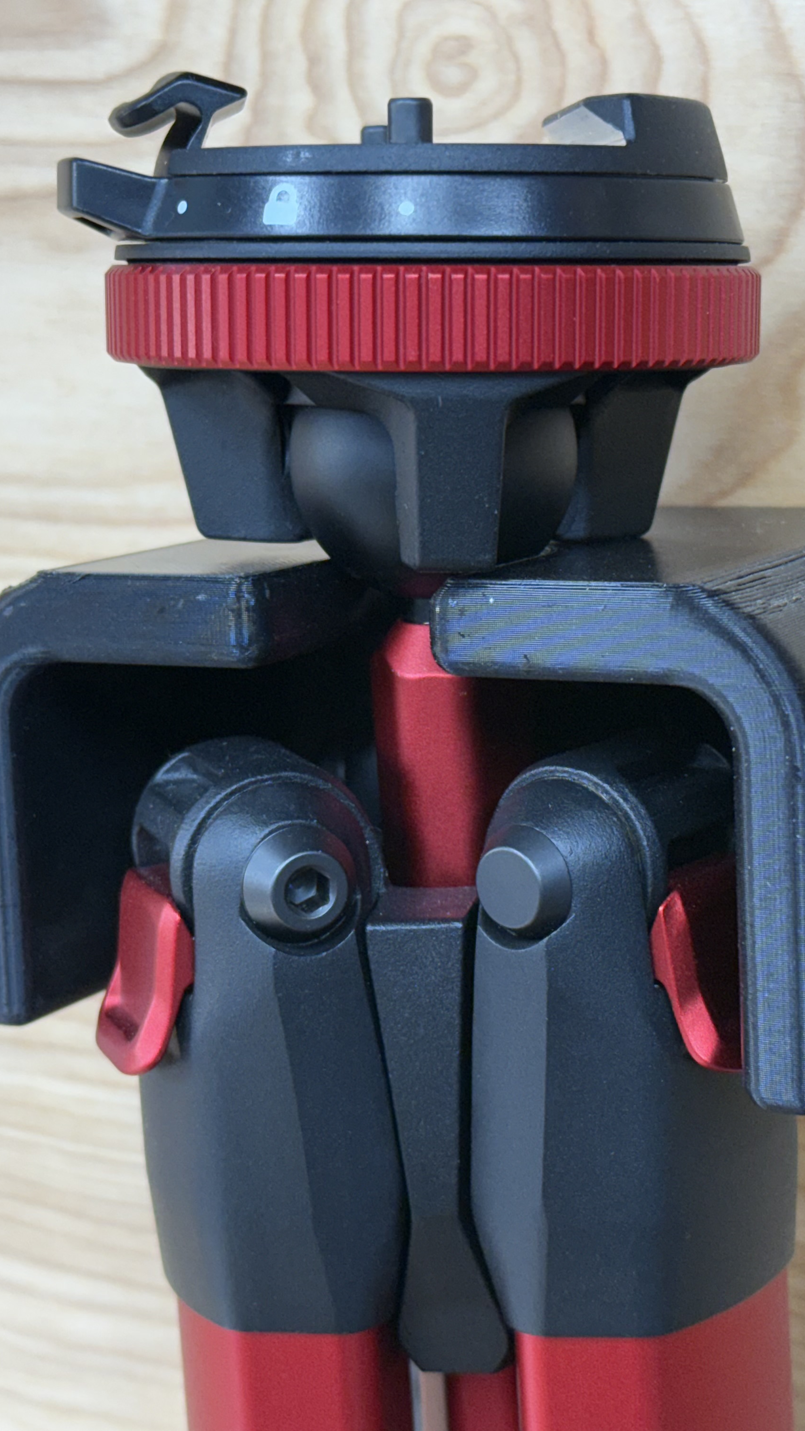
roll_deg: +1.2
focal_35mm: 70
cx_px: 467
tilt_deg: -9.7
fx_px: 2657
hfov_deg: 17.2
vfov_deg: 30.2
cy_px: 717
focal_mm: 6.76
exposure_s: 1/60
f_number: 1.78
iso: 64
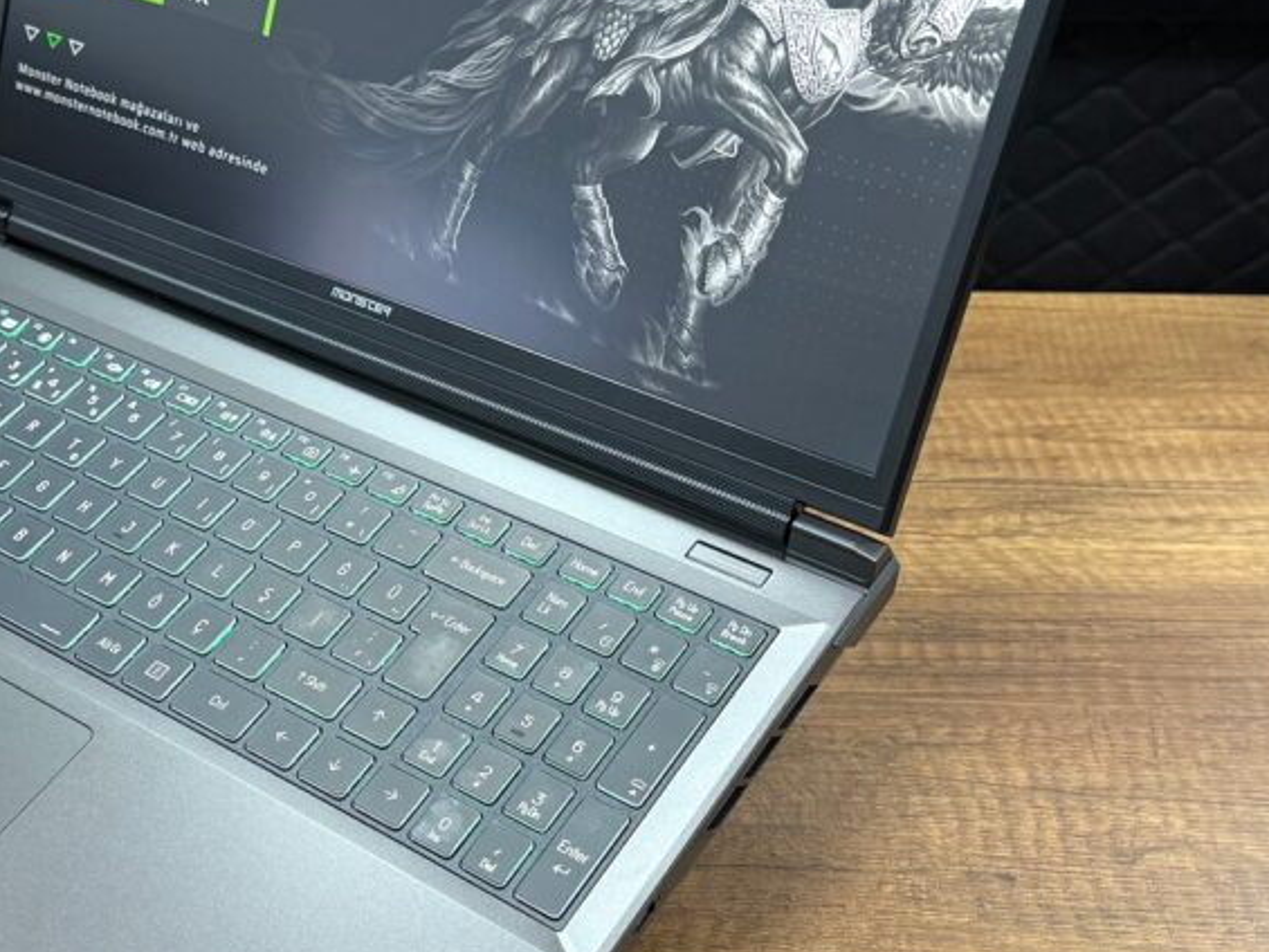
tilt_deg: -33.5
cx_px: 409
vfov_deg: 28.6
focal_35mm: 51
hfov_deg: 37.0
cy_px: 445
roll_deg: -0.8
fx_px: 1870
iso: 200
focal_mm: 6.76
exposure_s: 1/50
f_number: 1.78
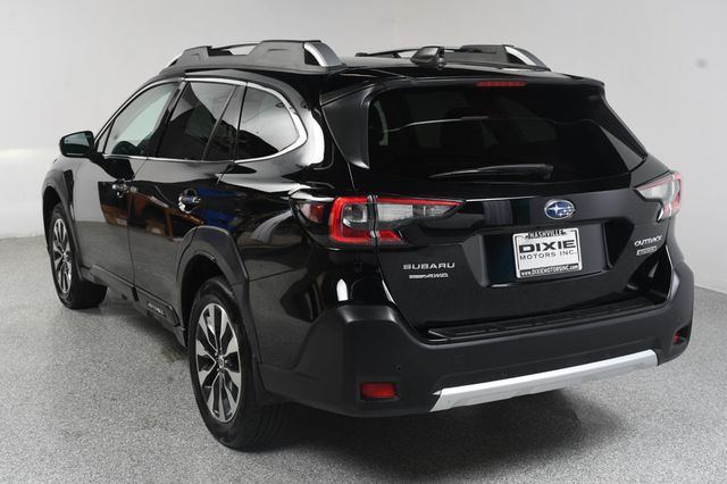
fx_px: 969
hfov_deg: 41.1
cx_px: 364
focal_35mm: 48
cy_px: 242
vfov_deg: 28.0
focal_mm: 32
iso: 100
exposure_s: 1/160
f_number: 9
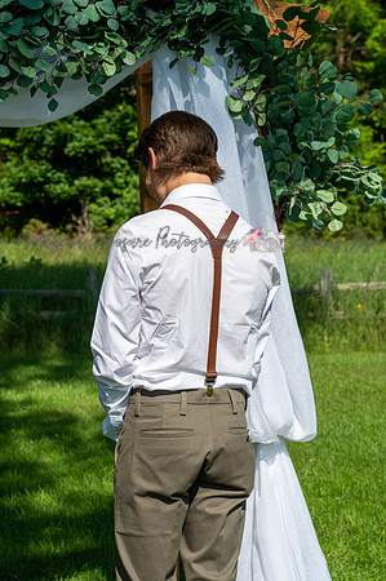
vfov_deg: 28.9
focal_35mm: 70
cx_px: 193
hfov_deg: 19.4
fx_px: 1128
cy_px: 290
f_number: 7.1
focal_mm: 70
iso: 100
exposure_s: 1/400
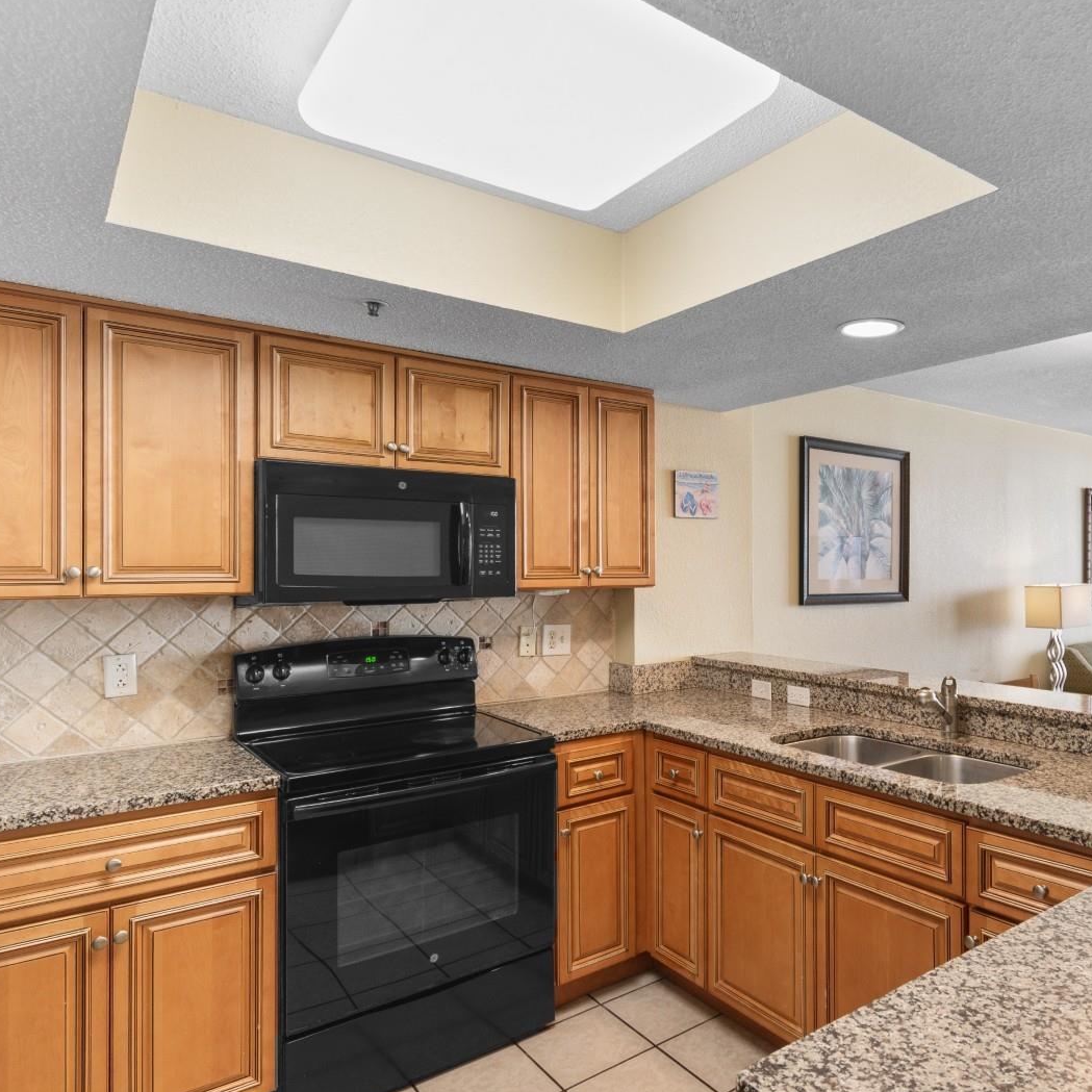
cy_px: 549
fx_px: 749
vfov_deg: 72.1
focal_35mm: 21
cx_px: 731
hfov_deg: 70.0
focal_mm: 11
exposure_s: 1.6
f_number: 4.8
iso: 100
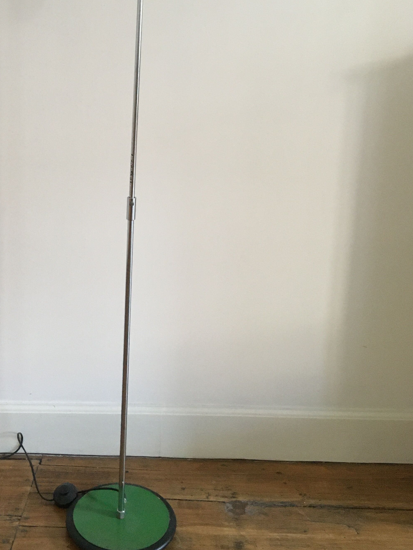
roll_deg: -1.8
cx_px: 122
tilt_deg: -10.6
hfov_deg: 32.5
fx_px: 700
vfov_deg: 42.1
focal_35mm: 44
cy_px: 166
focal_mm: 4.15
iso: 250
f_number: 2.2
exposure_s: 1/33
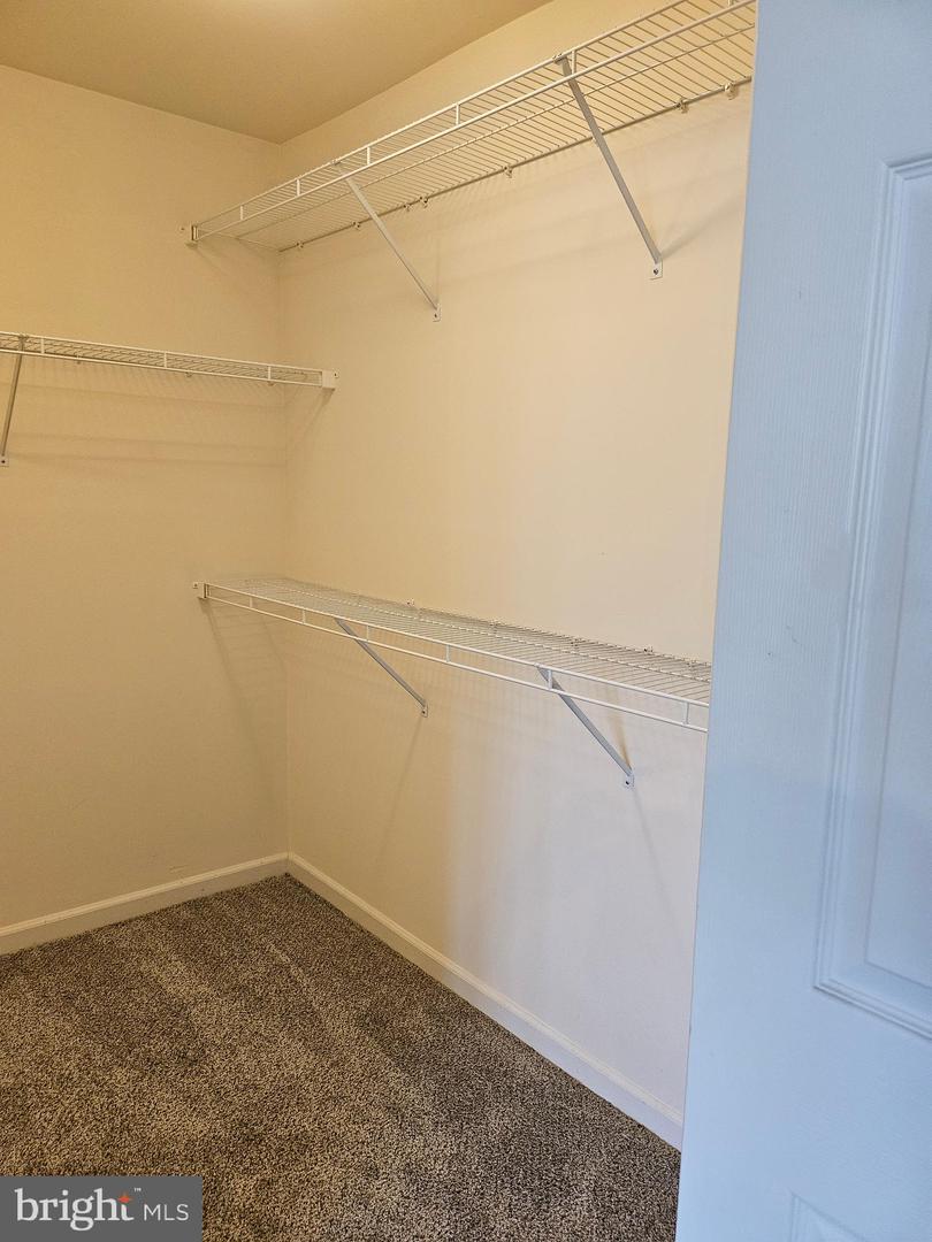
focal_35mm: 24
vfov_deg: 71.6
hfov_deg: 56.8
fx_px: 862
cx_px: 466
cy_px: 621
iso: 320
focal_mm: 5
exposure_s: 1/120
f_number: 1.8
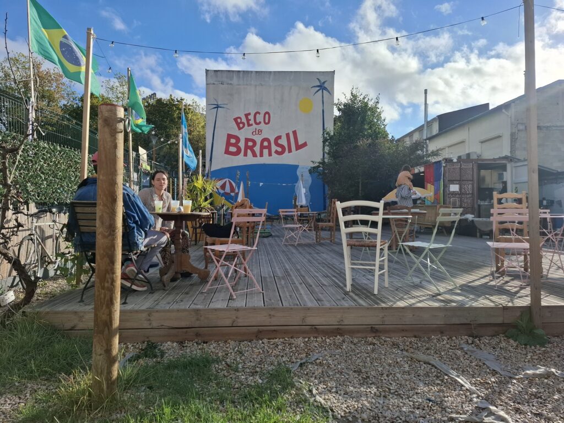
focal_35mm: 23
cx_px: 282
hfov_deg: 73.9
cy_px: 212
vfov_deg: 58.9
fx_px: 375
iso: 50
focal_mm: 5.54
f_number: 1.8
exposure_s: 1/2217
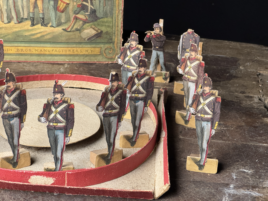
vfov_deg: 19.1
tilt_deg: -25.1
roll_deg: -3.3
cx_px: 134
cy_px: 100
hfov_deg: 25.3
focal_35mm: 77
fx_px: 596
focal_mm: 9
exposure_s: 1/60
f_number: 2.8
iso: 400
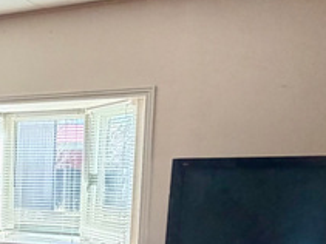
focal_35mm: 68
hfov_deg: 25.3
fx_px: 640
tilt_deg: -10.9
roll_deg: +0.8
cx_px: -77
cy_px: 273
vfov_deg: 20.5
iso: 320
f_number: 2.2
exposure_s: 1/84
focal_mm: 2.22
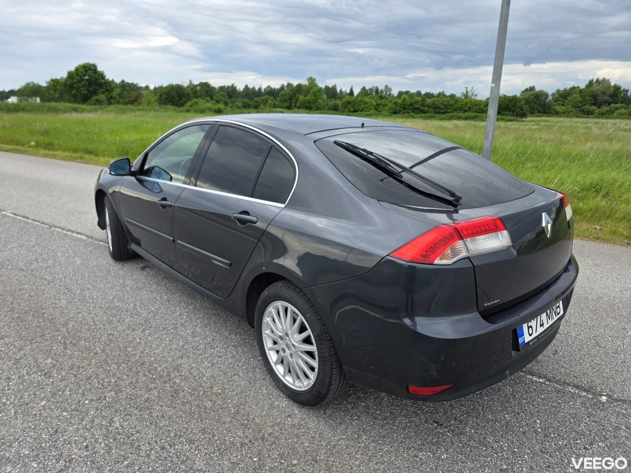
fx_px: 419
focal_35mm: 23
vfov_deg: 58.9
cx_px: 316
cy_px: 236
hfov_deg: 73.9
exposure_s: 1/1272
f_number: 1.7
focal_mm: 6.3
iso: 80
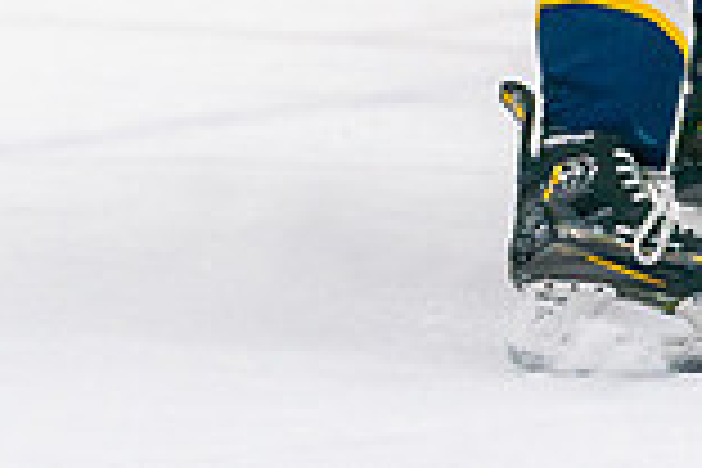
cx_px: 371
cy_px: -508
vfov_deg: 2.7
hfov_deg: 4.1
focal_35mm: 503
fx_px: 9808
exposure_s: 1/1250
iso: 3200
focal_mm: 112
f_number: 2.8
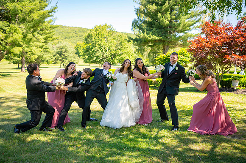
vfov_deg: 38.8
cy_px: 82
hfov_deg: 55.8
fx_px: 232
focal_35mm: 34
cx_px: 123
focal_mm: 34
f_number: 3.2
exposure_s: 1/250
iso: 100
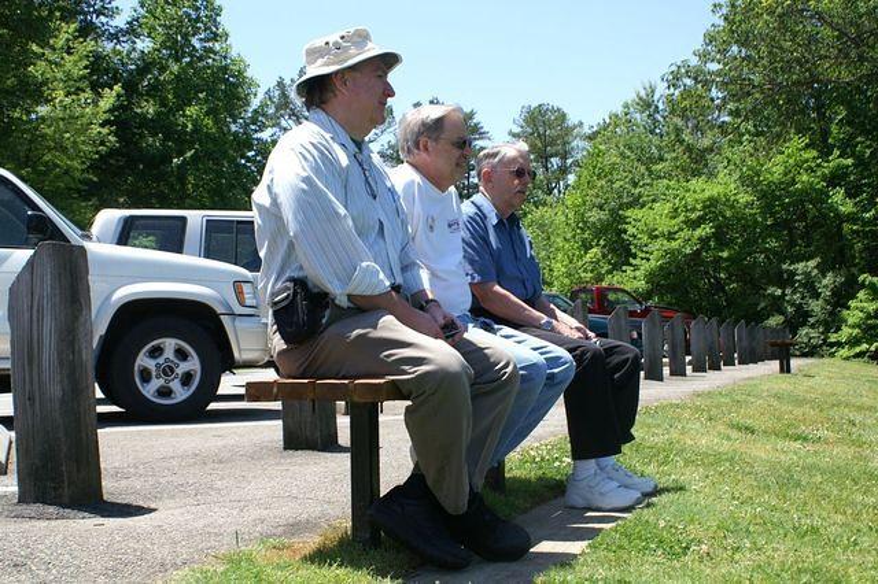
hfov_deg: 43.6
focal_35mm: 45
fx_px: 1097
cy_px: 292
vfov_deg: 29.8
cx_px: 439
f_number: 9
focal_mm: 30
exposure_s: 1/160
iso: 100
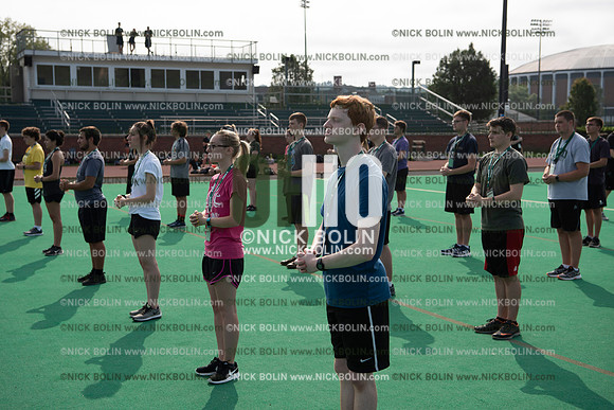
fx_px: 887
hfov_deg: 38.2
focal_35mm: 52
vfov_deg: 26.0
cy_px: 205
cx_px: 307
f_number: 5.6
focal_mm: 52
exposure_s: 1/640
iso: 125
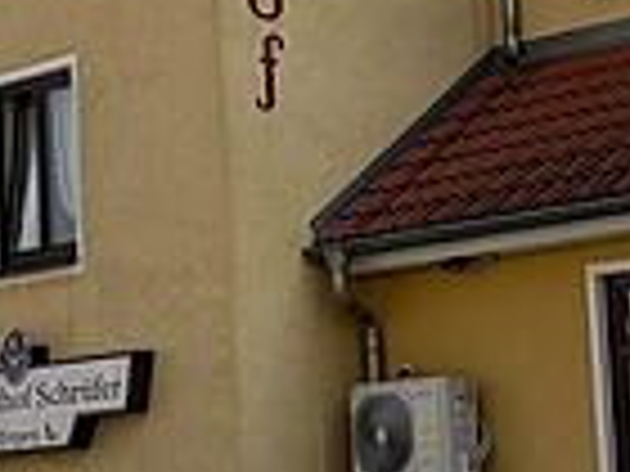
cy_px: 202
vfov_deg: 10.8
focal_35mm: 137
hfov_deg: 14.4
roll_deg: +3.0
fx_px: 2493
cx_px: 428
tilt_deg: +8.0
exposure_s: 1/4049
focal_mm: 6.76
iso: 80
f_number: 1.78
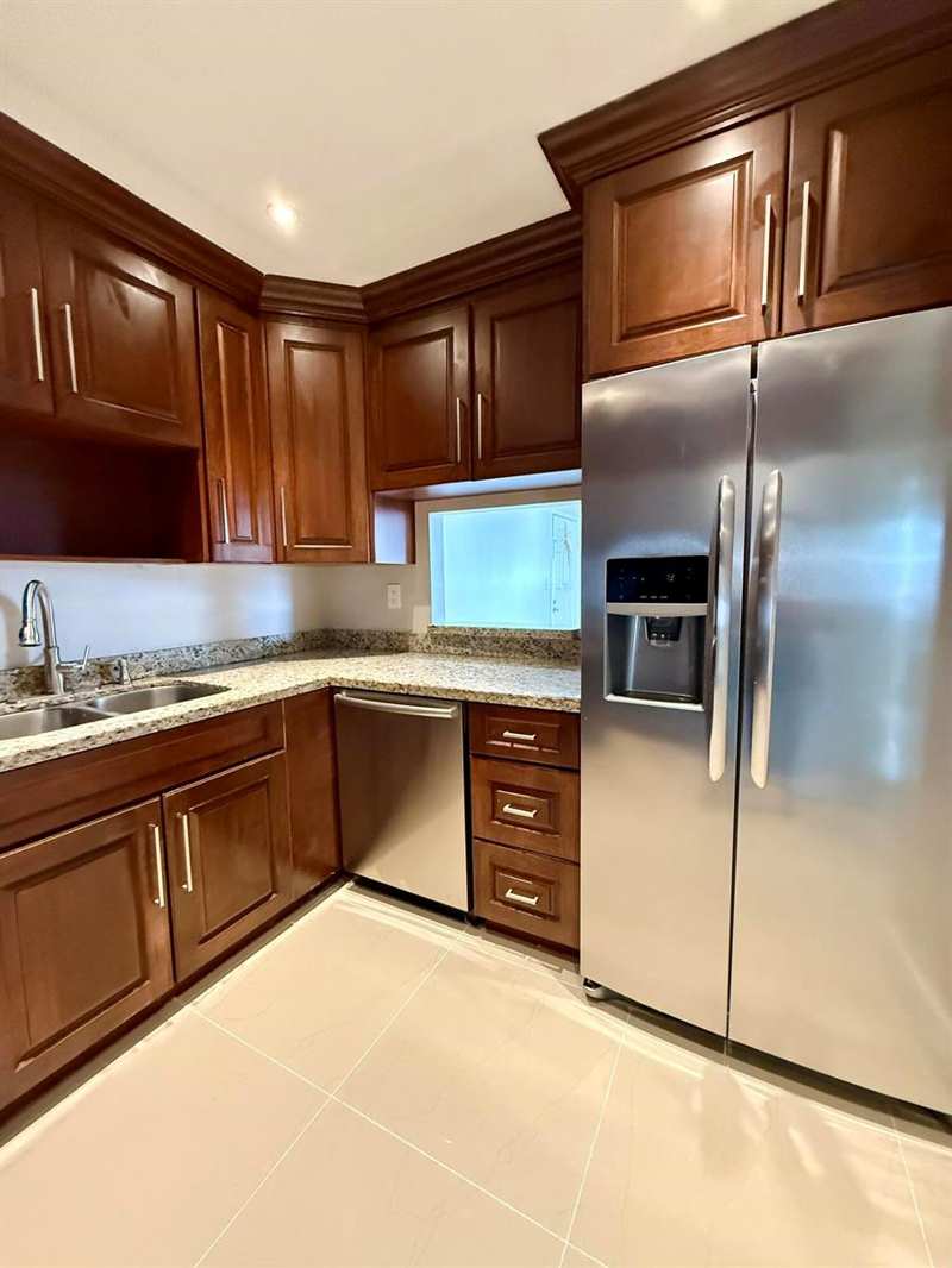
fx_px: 513
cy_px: 634
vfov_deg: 102.1
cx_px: 476
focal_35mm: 14
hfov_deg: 85.7
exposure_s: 1/40
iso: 1000
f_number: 2.2
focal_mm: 2.22
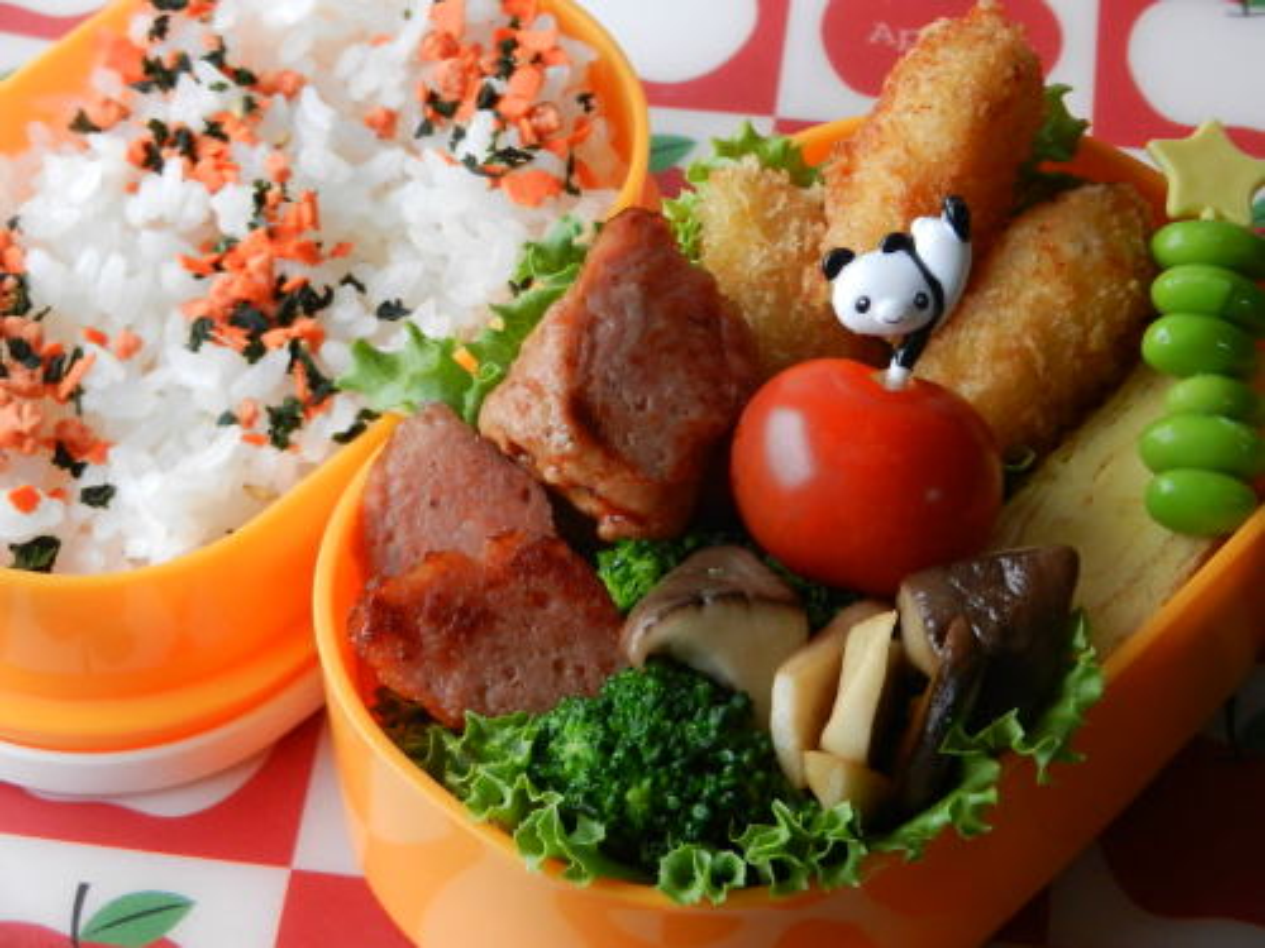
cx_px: 632
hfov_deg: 21.5
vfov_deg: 16.2
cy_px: 474
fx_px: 3325
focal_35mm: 91
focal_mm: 16.3
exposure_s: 1/20
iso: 400
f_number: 4.9
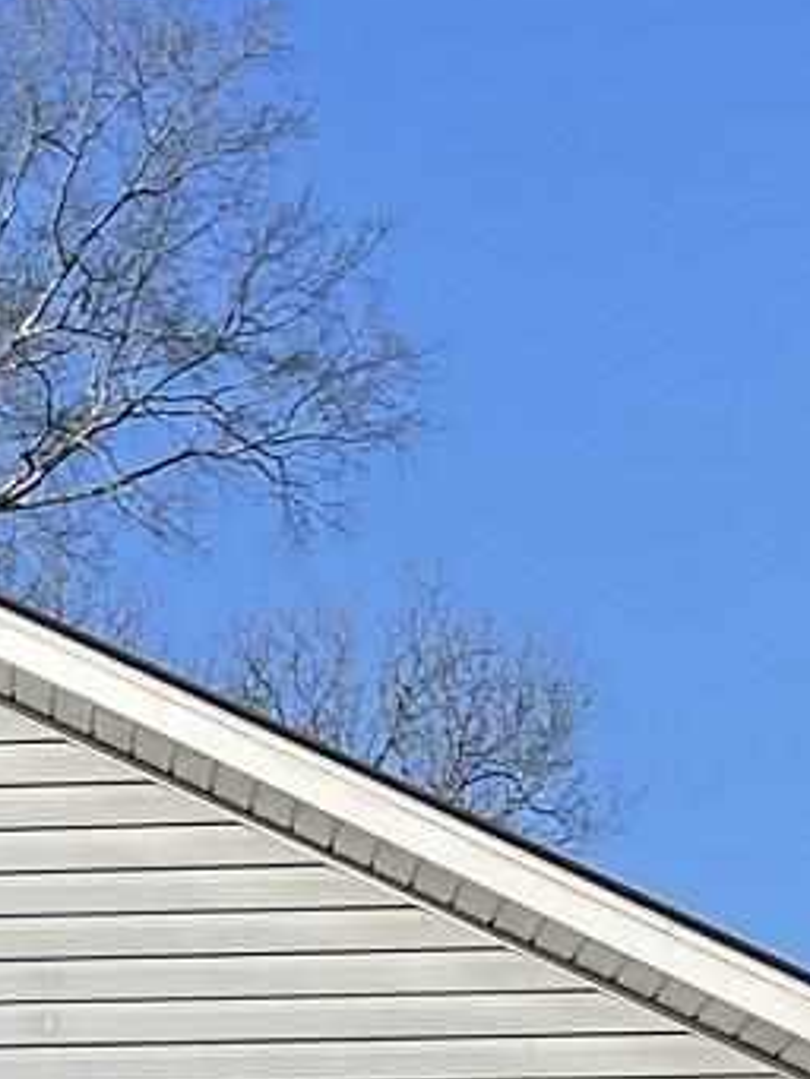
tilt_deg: -2.3
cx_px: -710
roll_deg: -0.4
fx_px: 4833
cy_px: 2255
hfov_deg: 9.1
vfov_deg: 11.3
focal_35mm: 155
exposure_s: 1/2288
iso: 32
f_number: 1.6
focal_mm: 5.1
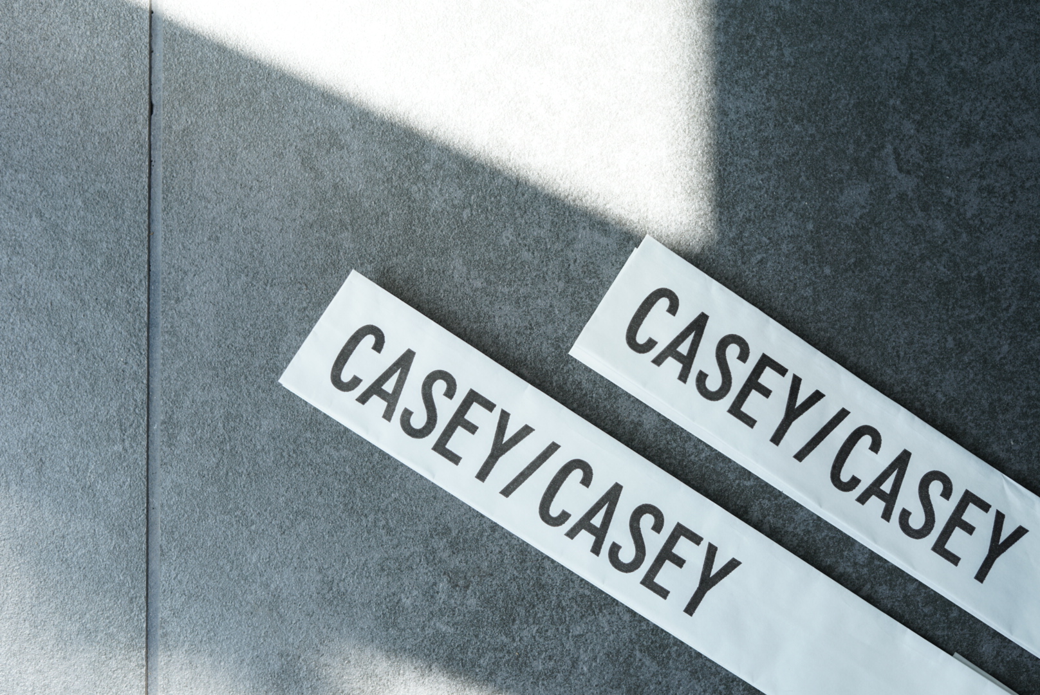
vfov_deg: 27.0
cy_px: 348
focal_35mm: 50
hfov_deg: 39.6
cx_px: 520
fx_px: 1445
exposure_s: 1/125
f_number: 3.2
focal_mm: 50
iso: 100
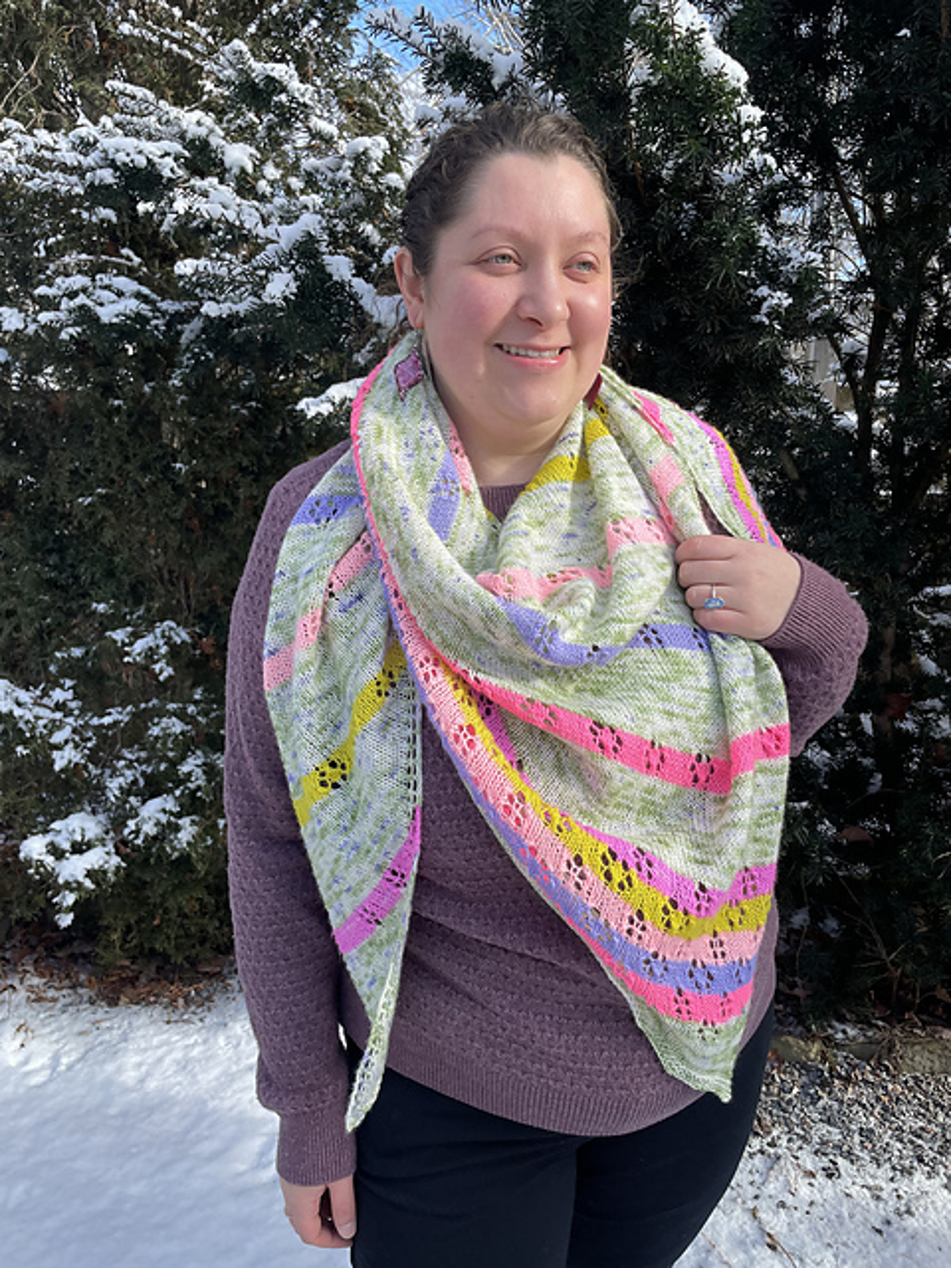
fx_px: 952
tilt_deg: -13.0
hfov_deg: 53.1
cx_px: 476
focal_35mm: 26
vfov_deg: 67.3
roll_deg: +1.8
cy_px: 634
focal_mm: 4.2
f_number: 1.6
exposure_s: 1/1114
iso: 32
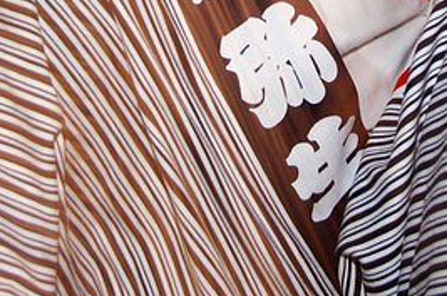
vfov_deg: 12.7
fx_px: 1214
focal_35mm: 98
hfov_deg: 20.7
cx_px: 328
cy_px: -238
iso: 200
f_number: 6.3
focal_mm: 17
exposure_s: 1/5
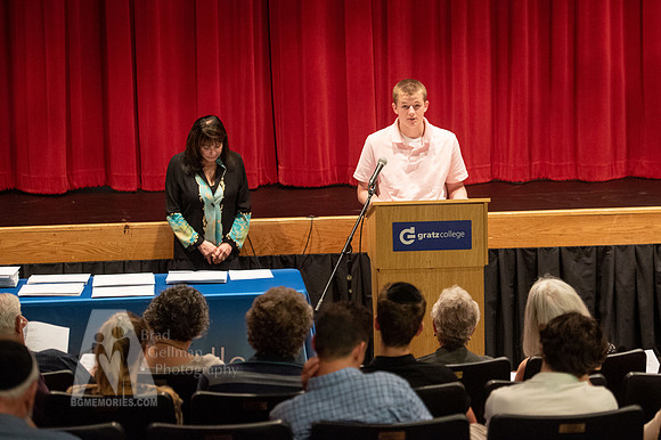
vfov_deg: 11.5
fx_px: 2191
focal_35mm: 119
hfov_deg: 17.1
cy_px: 171
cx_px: 400
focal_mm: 98
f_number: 2.8
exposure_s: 1/80
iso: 2500
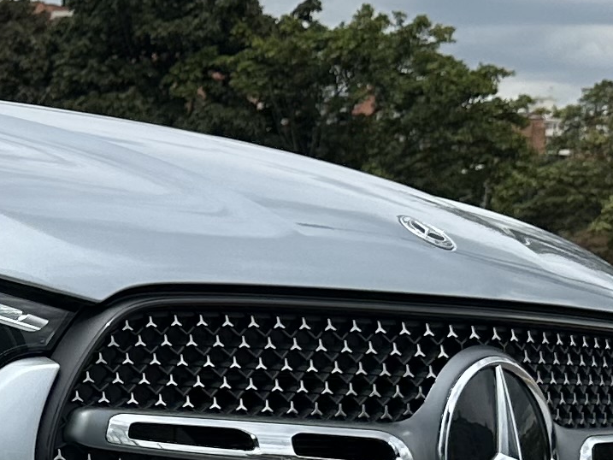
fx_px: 2391
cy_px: 366
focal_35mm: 135
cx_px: -473
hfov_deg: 13.2
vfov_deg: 11.0
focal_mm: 6.86
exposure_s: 1/7042
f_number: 1.78
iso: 80
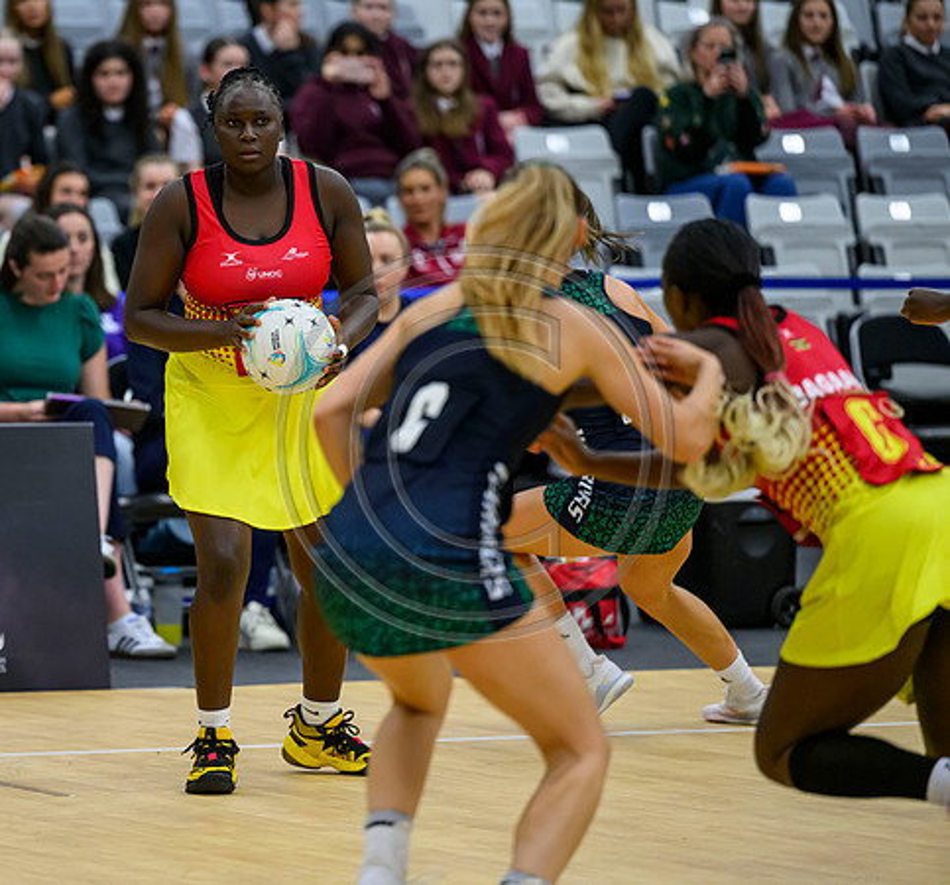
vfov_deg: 6.3
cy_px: 405
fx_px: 7994
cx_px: 231
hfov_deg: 6.8
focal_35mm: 266
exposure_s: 1/1000
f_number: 2.8
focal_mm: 200
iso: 3200
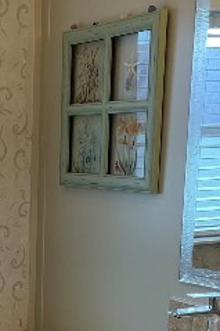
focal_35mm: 87
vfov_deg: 22.6
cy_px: 325
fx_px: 799
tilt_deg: -12.9
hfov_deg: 14.7
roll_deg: +0.6
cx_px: -102
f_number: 1.6
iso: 64
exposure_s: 1/120
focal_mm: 5.1
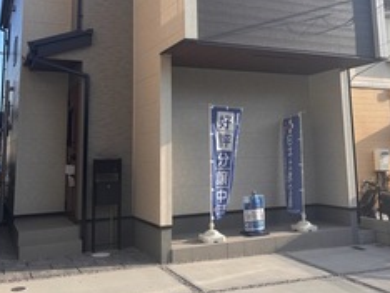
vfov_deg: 35.4
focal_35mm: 40
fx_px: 451
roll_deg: +0.6
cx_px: 207
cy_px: 80
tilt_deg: +8.8
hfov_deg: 46.7
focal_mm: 5.96
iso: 50
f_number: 1.6
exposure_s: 1/1477
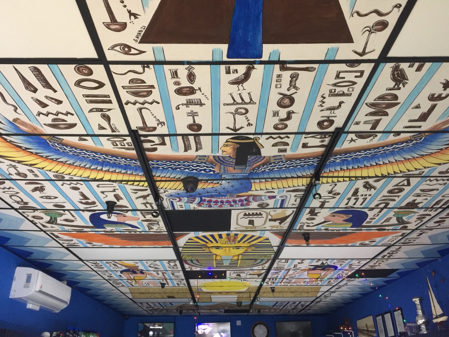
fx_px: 376
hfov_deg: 61.7
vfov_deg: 48.2
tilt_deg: +26.8
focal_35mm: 29
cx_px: 224
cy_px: 168
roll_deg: +1.5
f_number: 2.2
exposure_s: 1/15
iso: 100
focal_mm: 4.15
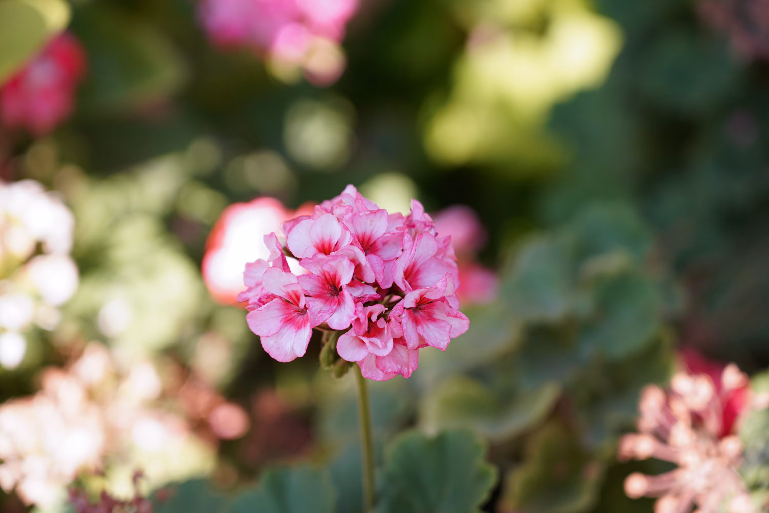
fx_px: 2243
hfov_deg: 19.5
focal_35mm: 105
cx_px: 384
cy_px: 256
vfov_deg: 13.0
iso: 1000
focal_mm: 105
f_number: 4
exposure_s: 1/800
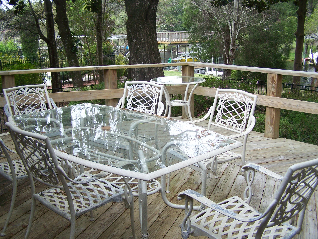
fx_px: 349
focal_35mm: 38
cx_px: 159
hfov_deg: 48.9
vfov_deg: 37.8
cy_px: 120
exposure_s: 1/250
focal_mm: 6.3
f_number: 2.8
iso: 80
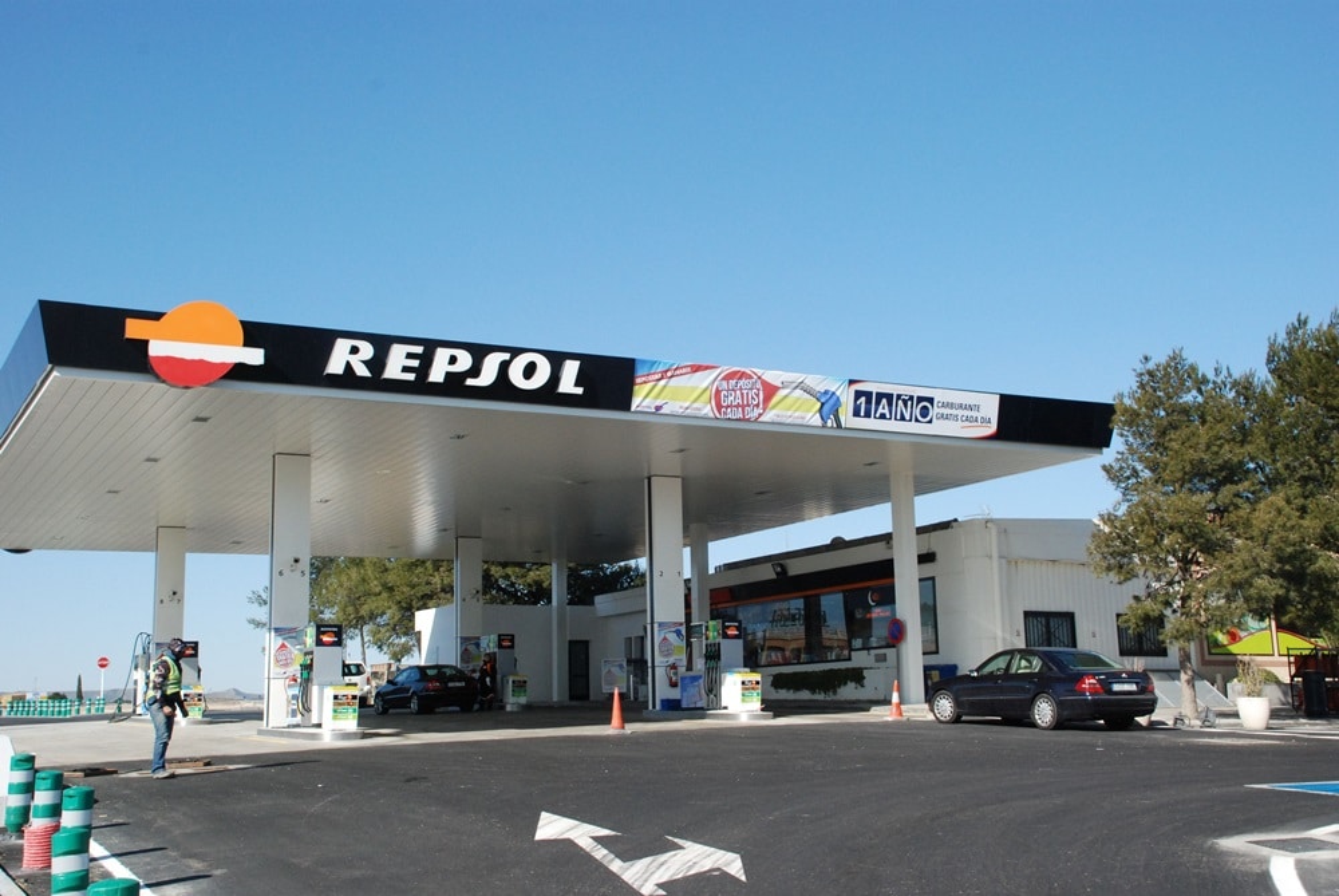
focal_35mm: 42
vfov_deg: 32.0
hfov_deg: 46.4
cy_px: 448
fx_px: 1564
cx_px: 670
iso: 640
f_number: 11
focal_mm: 28
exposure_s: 1/500
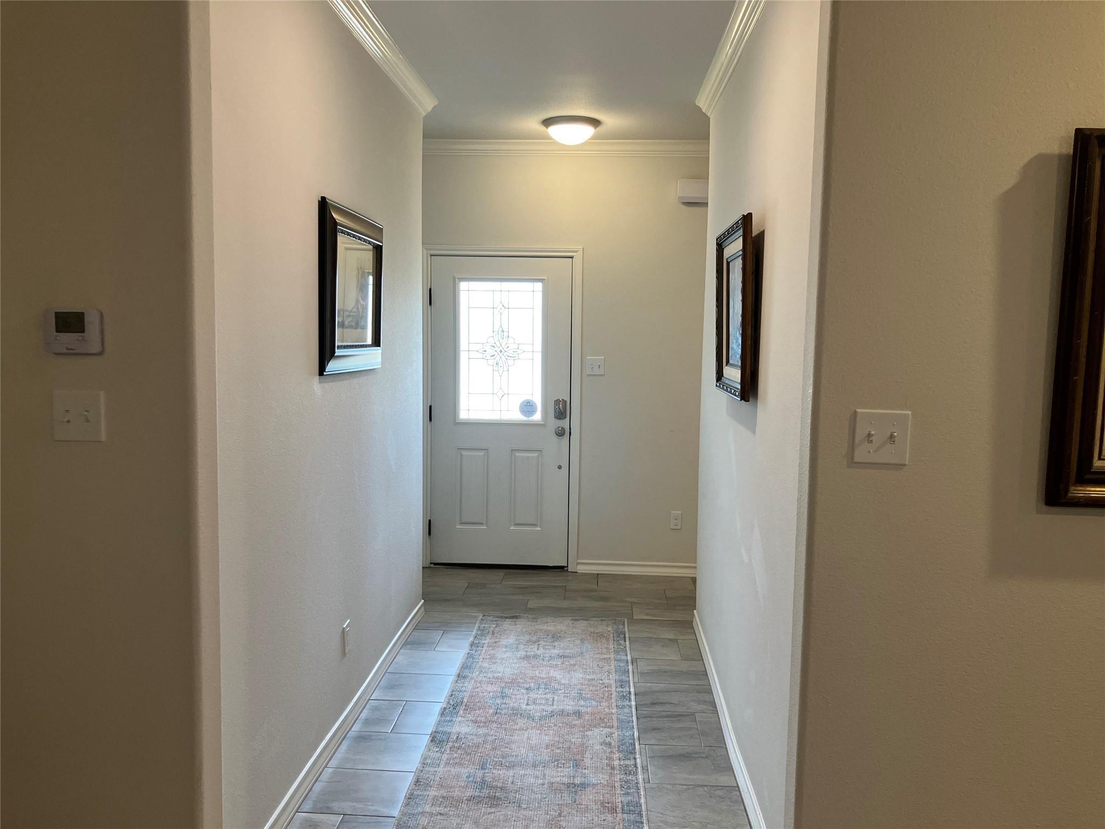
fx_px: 894
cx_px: 552
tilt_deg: -2.9
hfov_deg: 63.4
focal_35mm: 28
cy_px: 414
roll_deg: -0.6
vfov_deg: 49.7
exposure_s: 1/60
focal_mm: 3.99
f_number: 1.8
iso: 100
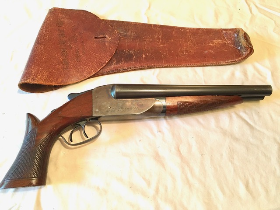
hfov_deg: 61.7
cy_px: 105
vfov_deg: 48.2
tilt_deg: -67.0
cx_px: 140
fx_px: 235
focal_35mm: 29
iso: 200
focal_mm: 4.15
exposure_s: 1/30
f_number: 2.2
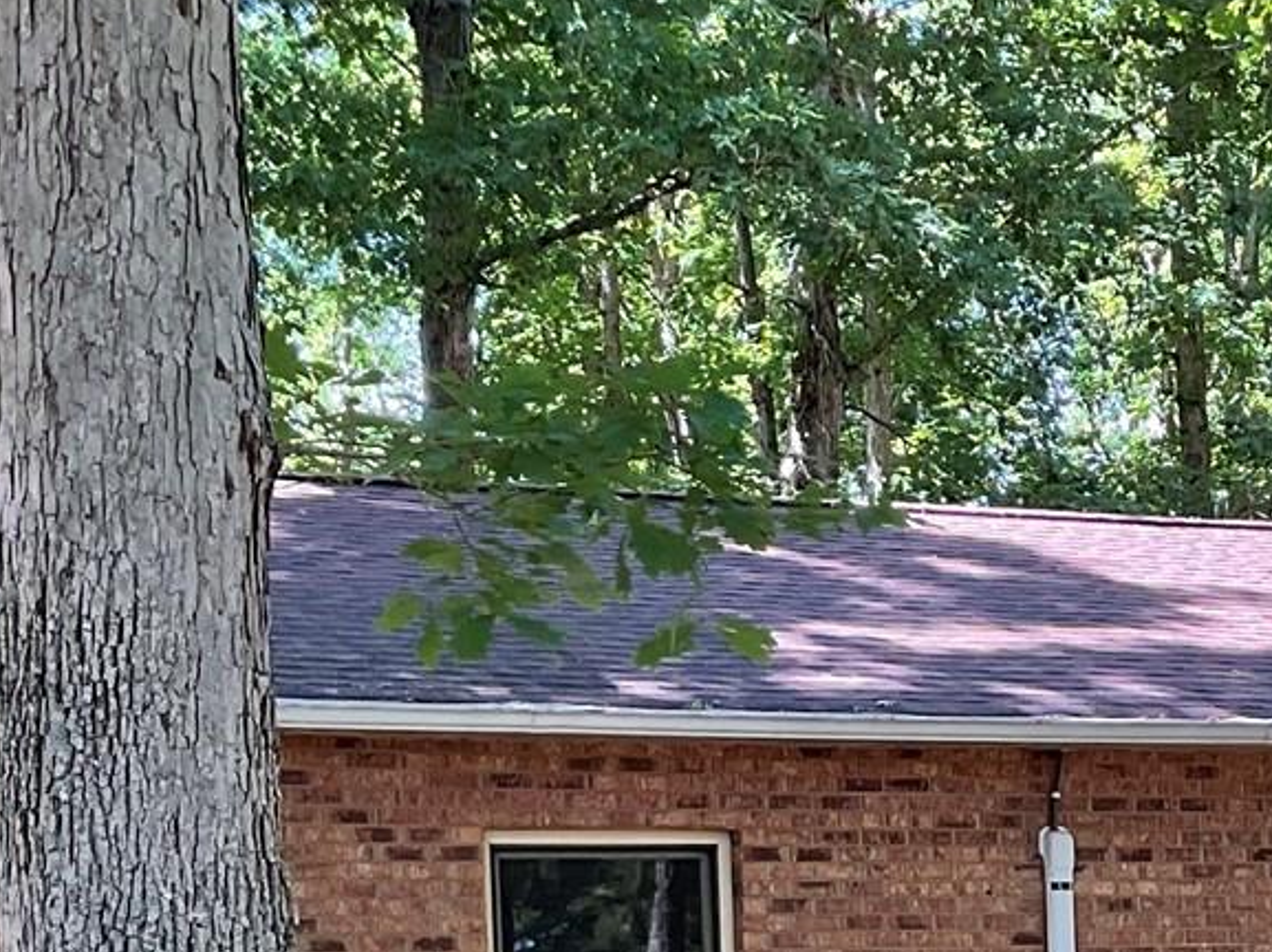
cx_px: 1078
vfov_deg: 13.9
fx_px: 3782
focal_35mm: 103
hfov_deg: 18.8
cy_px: 1144
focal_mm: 3
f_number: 1.8
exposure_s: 1/120
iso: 25
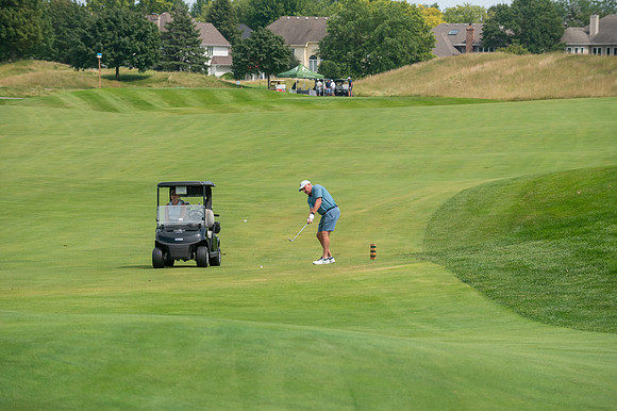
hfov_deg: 9.4
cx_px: 308
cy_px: 214
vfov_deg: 6.3
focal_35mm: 218
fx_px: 3732
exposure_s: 1/2000
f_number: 5
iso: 250
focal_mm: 200
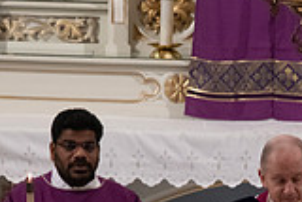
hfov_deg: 2.7
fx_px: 6398
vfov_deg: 1.8
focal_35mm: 762
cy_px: 261
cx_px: 302
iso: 4000
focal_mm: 210
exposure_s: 1/100
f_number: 9
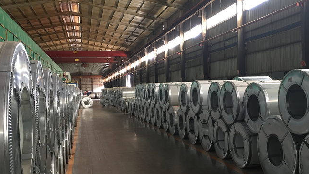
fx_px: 320
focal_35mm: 39
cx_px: 188
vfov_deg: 30.4
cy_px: 98
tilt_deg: -2.4
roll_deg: +0.7
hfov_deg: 51.2
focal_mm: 4.15
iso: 125
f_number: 2.2
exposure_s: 1/33
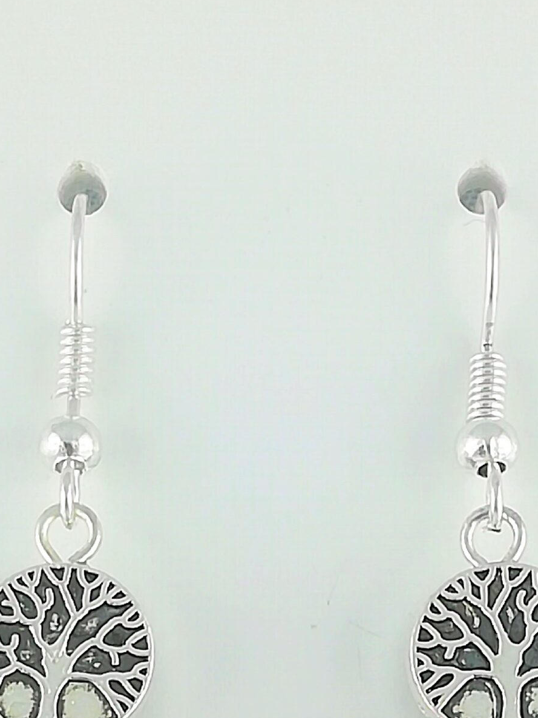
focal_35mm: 149
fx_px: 3089
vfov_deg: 13.1
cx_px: 258
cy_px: 722
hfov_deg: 10.0
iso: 50
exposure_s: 1/182
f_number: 2.2
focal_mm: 3.46
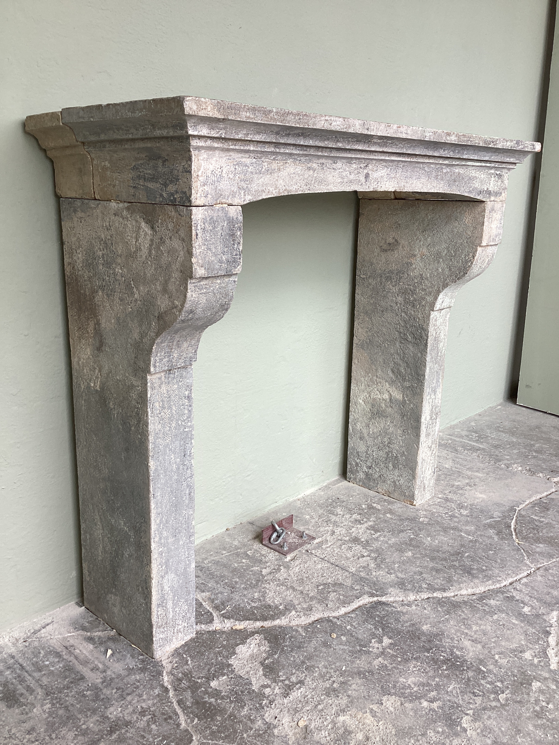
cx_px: 280
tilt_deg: -16.3
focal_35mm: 31
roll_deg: -0.7
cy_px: 372
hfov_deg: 45.4
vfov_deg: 58.4
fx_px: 667
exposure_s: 1/228
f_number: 2.4
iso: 25
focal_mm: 3.3
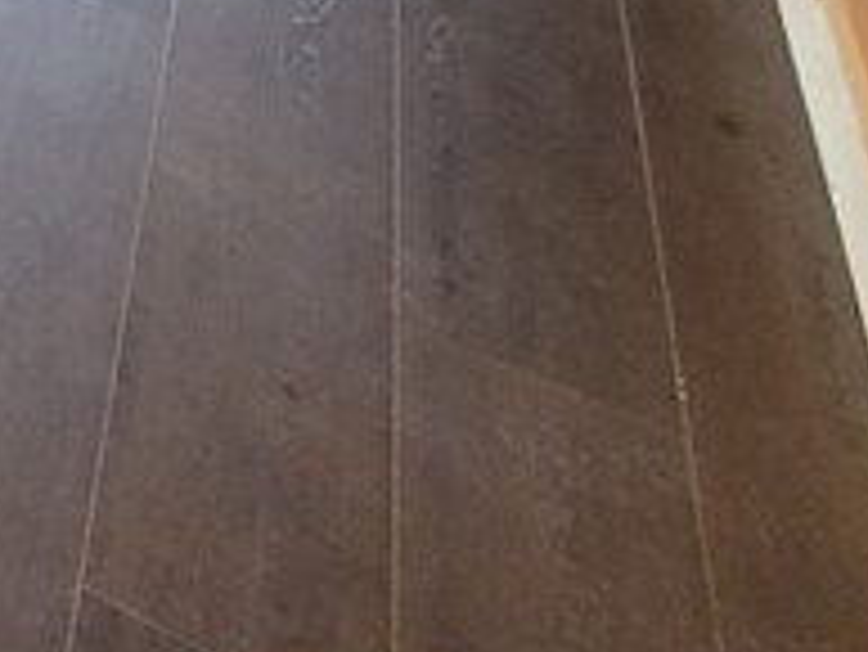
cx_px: -1187
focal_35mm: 69
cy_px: -818
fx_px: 1731
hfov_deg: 15.4
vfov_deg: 15.0
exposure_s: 1/60
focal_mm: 2.2
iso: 200
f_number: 2.2
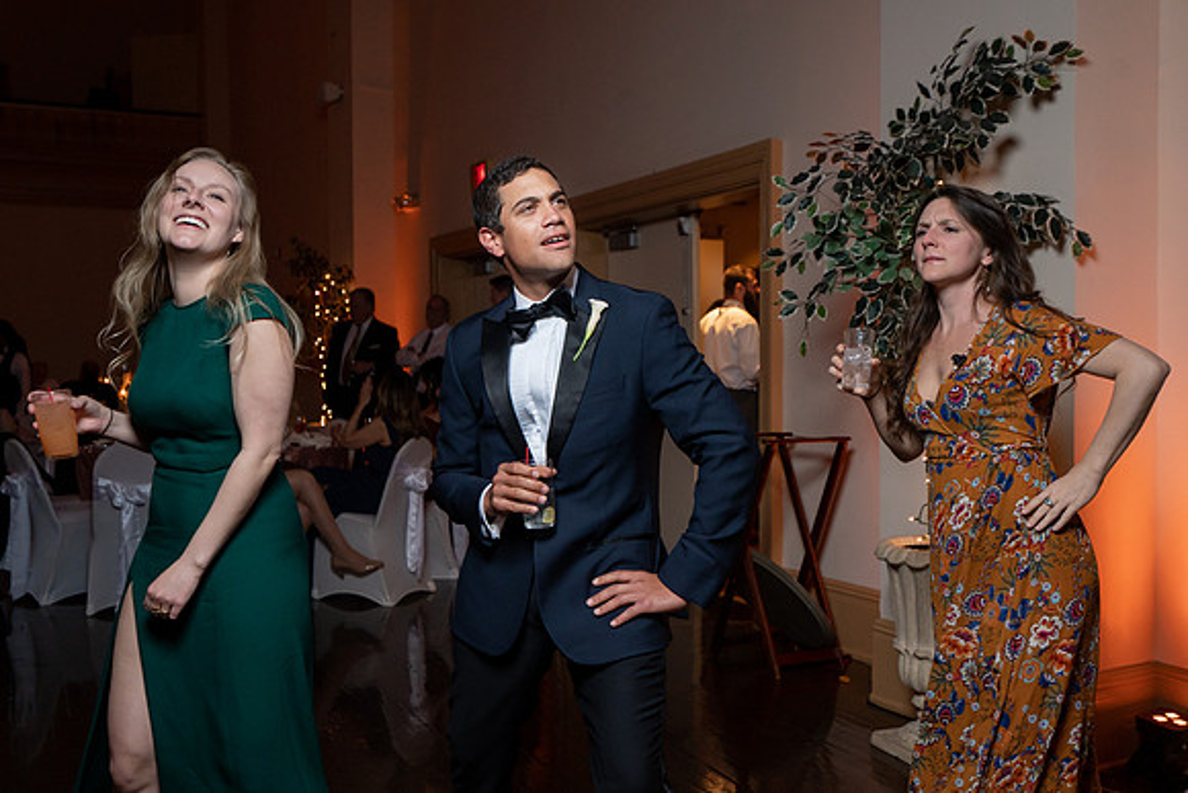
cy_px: 396
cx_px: 594
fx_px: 1173
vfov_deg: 37.3
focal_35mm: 36
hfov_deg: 53.7
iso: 2000
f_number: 4
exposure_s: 1/200
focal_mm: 35
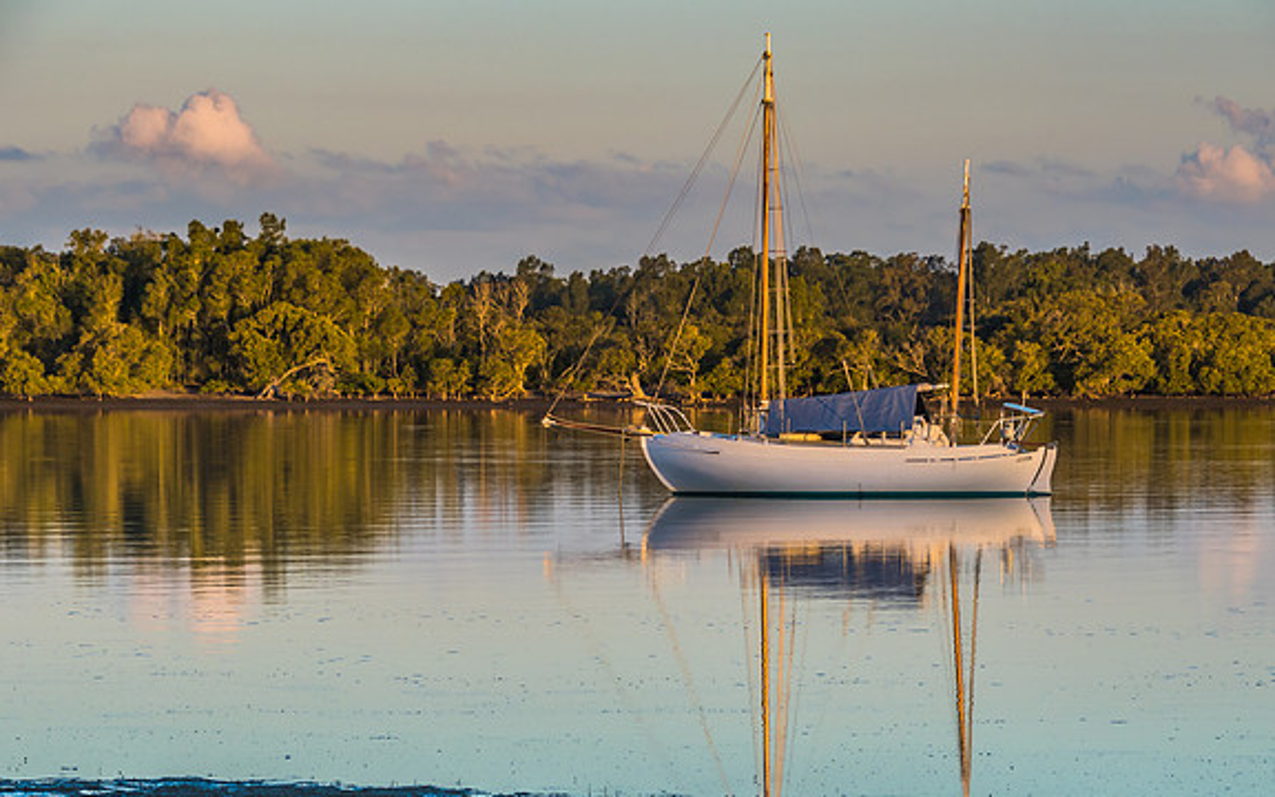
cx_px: 635
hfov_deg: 10.8
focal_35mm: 194
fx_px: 6741
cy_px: 410
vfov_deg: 6.8
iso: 125
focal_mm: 122
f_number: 8
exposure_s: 1/250
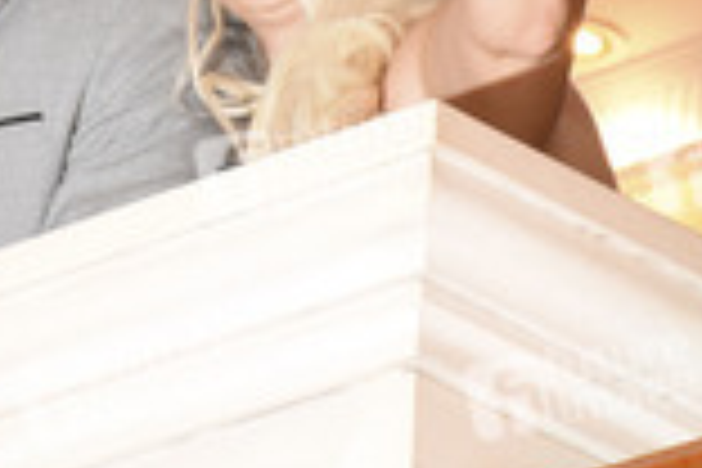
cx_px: 191
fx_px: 9827
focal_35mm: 504
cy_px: 50
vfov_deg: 2.7
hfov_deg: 4.1
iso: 3200
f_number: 6.3
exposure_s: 1/60
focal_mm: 116
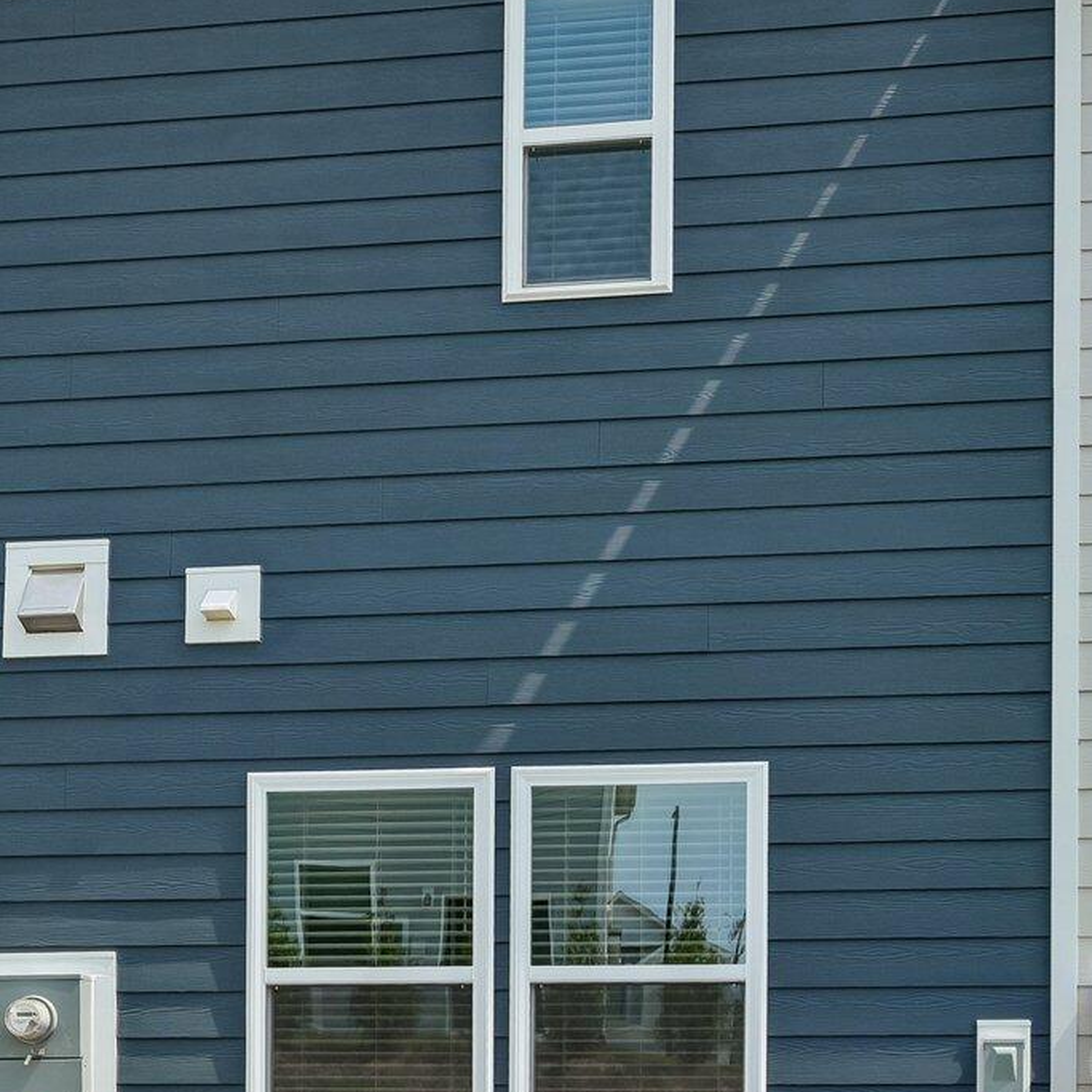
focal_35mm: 56
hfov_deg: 27.5
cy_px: 571
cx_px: -155
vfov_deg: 30.6
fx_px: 1999
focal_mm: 22
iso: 200
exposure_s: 1/320
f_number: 9
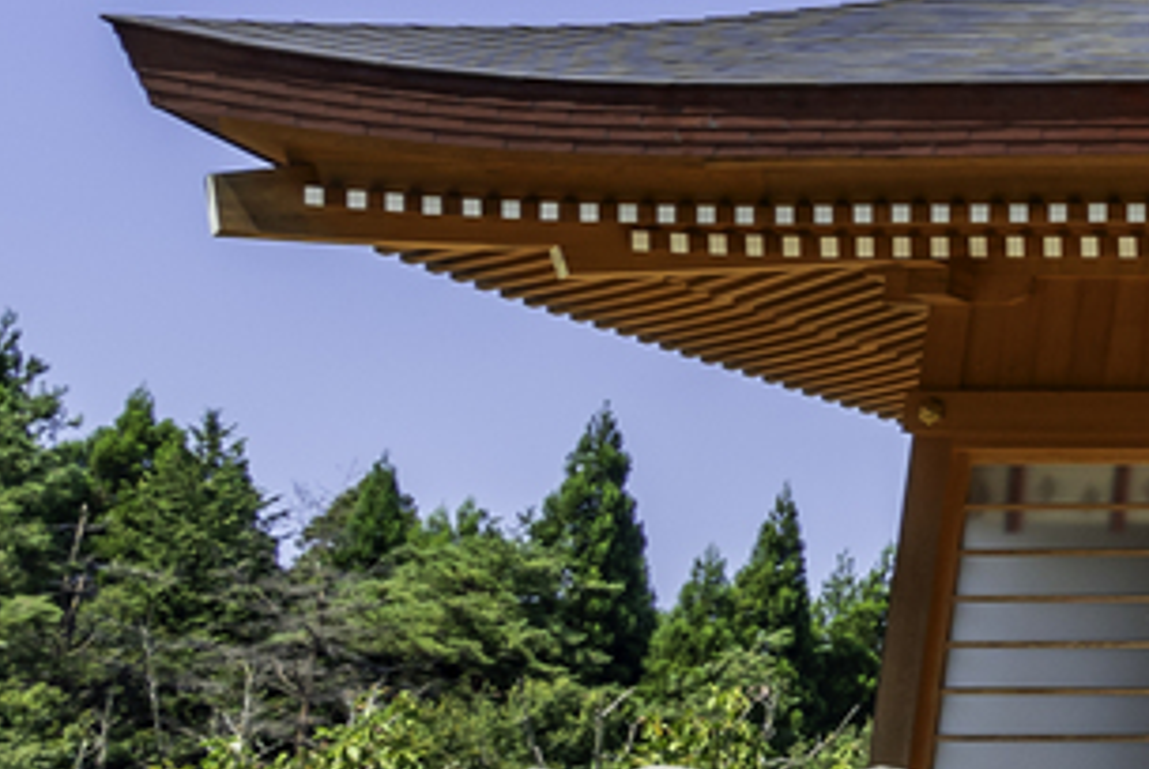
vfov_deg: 10.5
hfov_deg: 11.2
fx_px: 4185
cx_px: 3240
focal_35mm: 131
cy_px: 162
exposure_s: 1/320
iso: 125
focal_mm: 20
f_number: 8
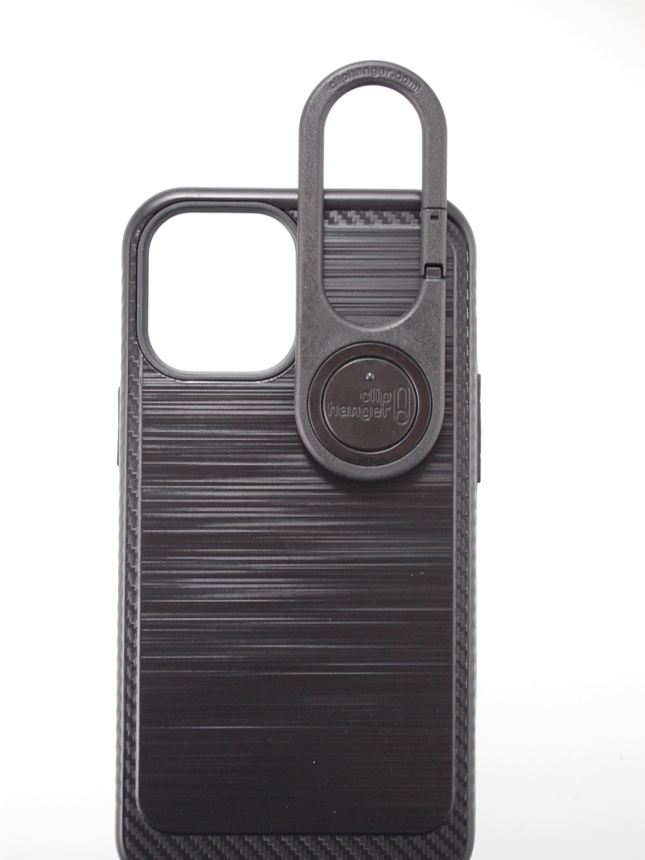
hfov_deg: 23.7
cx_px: 322
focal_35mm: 62
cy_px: 440
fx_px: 1540
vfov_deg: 31.2
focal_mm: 38
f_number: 5.3
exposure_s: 1/25
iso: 800
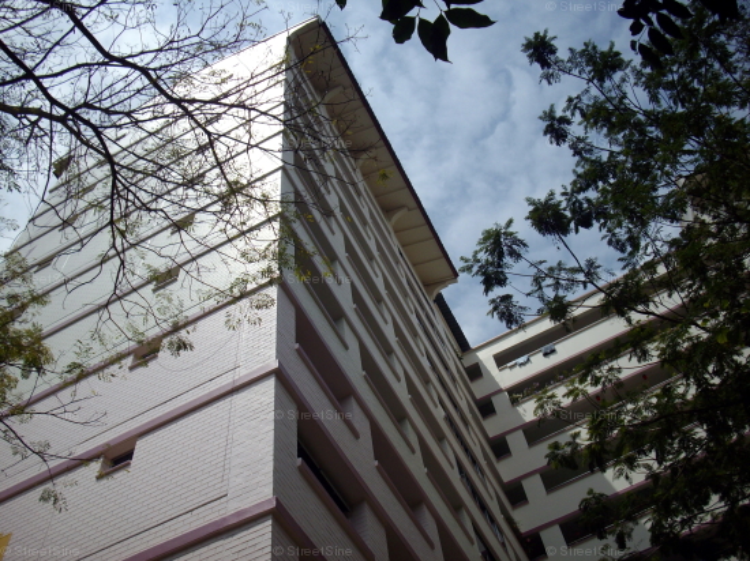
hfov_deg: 50.2
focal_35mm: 37
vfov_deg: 38.6
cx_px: 375
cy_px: 280
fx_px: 801
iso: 80
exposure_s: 1/1000
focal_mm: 6.2
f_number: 5.6
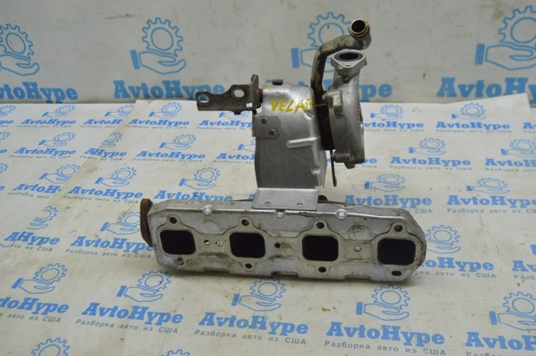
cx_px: 268
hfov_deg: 51.3
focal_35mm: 38
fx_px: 558
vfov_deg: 35.4
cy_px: 178
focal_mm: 25
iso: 400
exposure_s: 1/40
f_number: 5.6
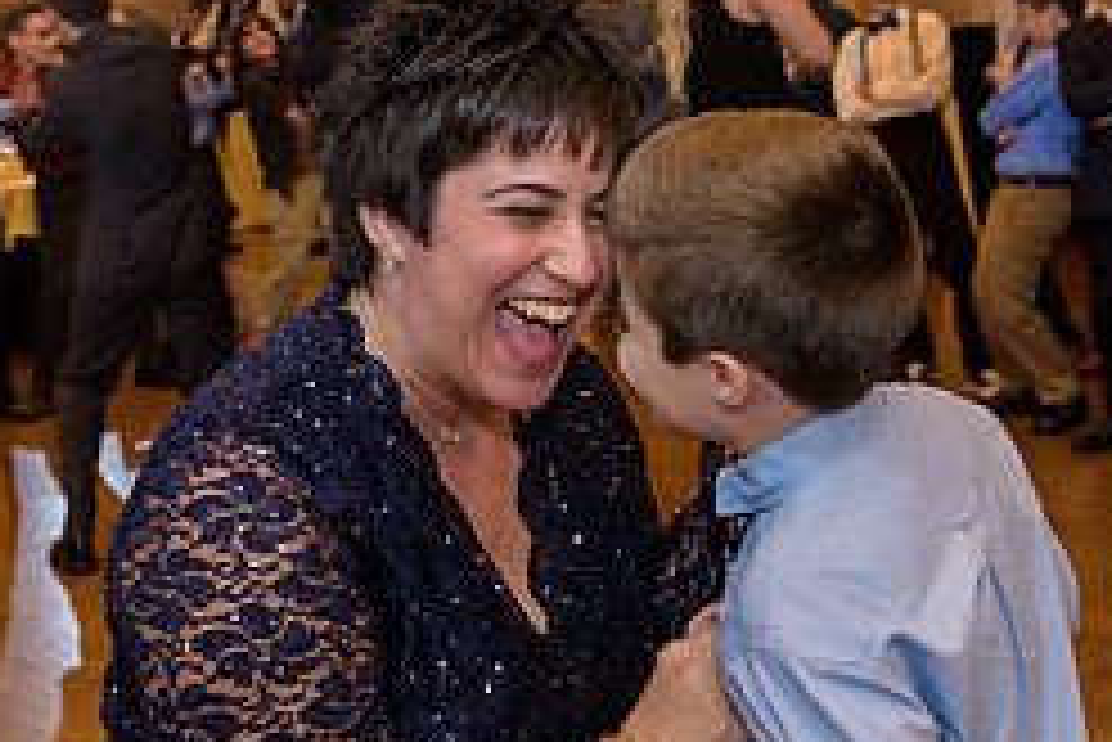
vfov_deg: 22.3
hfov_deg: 32.8
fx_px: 1885
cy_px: 340
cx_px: 504
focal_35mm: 61
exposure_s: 1/125
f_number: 3.2
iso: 1600
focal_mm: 26
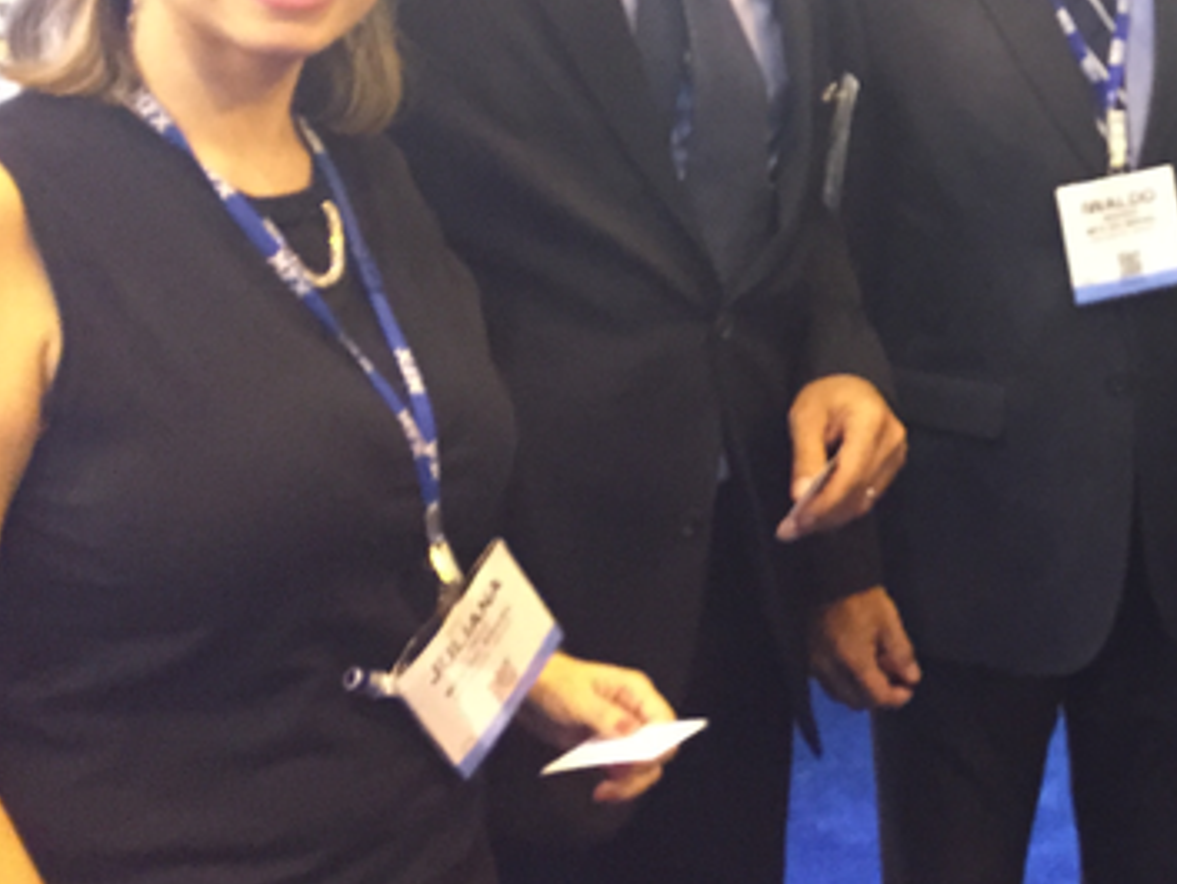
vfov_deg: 23.6
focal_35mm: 60
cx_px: 1197
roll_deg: +0.9
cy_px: 47
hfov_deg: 29.8
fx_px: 2041
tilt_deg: -5.3
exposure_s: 1/15
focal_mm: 4.15
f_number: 2.2
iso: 320
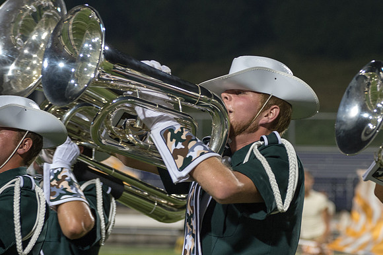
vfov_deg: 6.6
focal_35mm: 208
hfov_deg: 9.9
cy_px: 107
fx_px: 2213
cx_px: 257
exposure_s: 1/160
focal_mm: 116
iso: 2000
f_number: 4.8
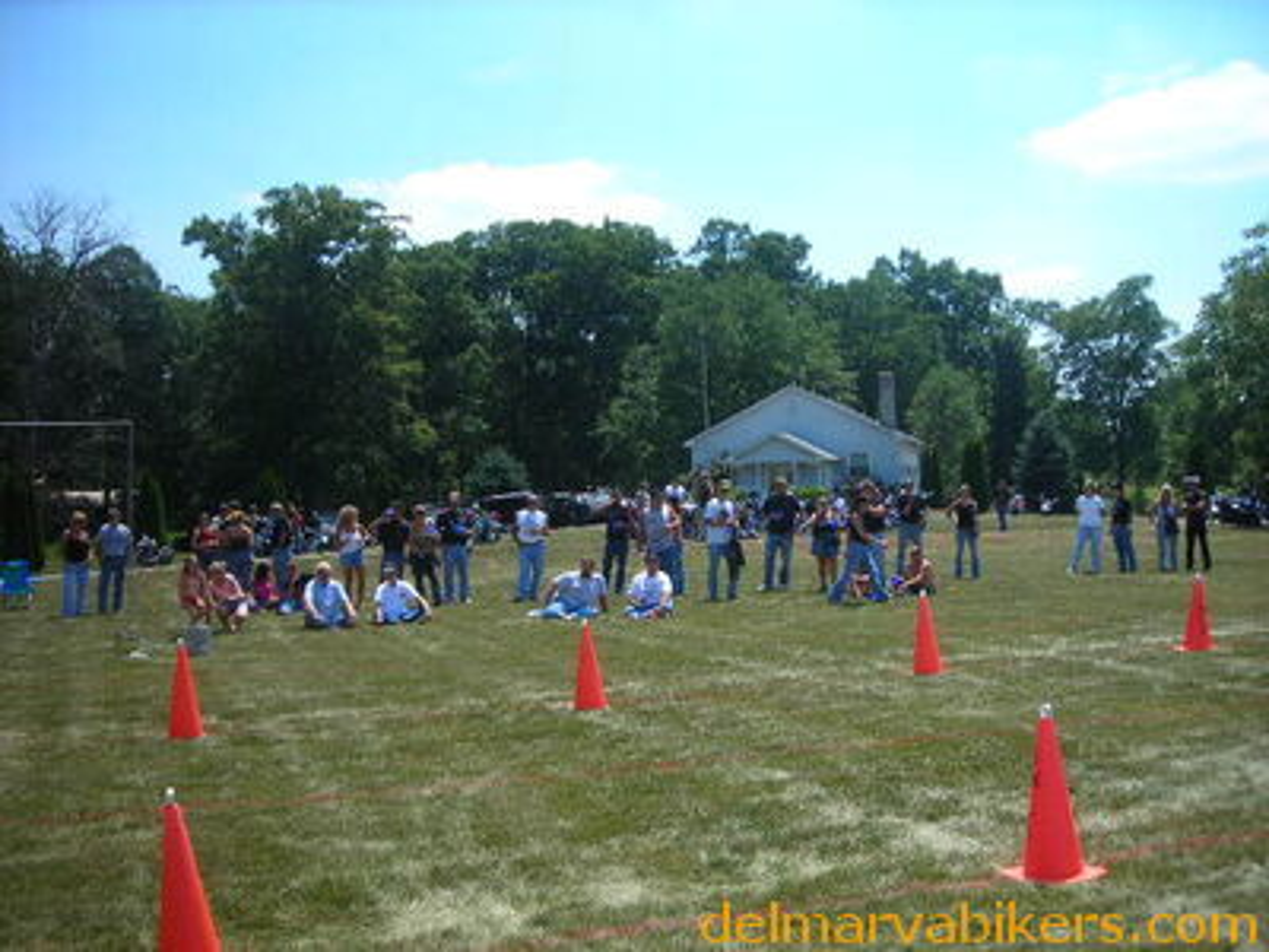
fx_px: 1393
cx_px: 634
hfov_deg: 49.0
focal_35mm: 38
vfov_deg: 37.7
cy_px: 476
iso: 50
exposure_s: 1/458
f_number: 3.2
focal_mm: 6.3
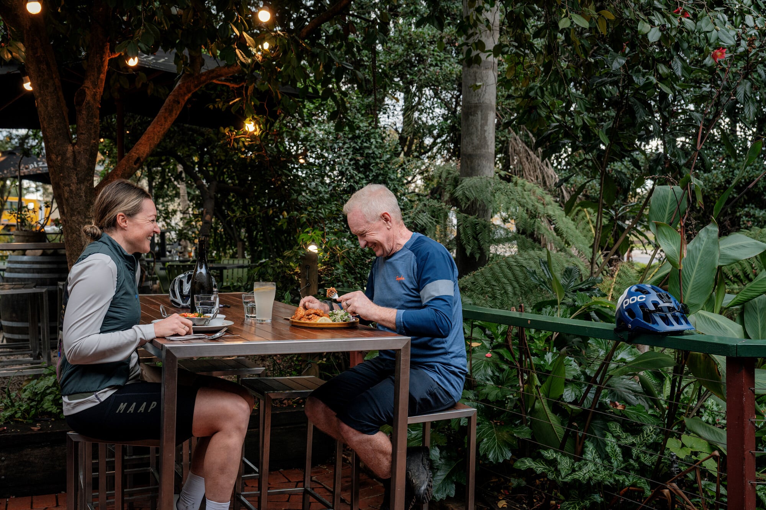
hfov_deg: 47.4
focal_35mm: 41
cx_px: 383
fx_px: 872
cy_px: 255
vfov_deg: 32.6
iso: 200
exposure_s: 1/200
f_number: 5
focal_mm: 41
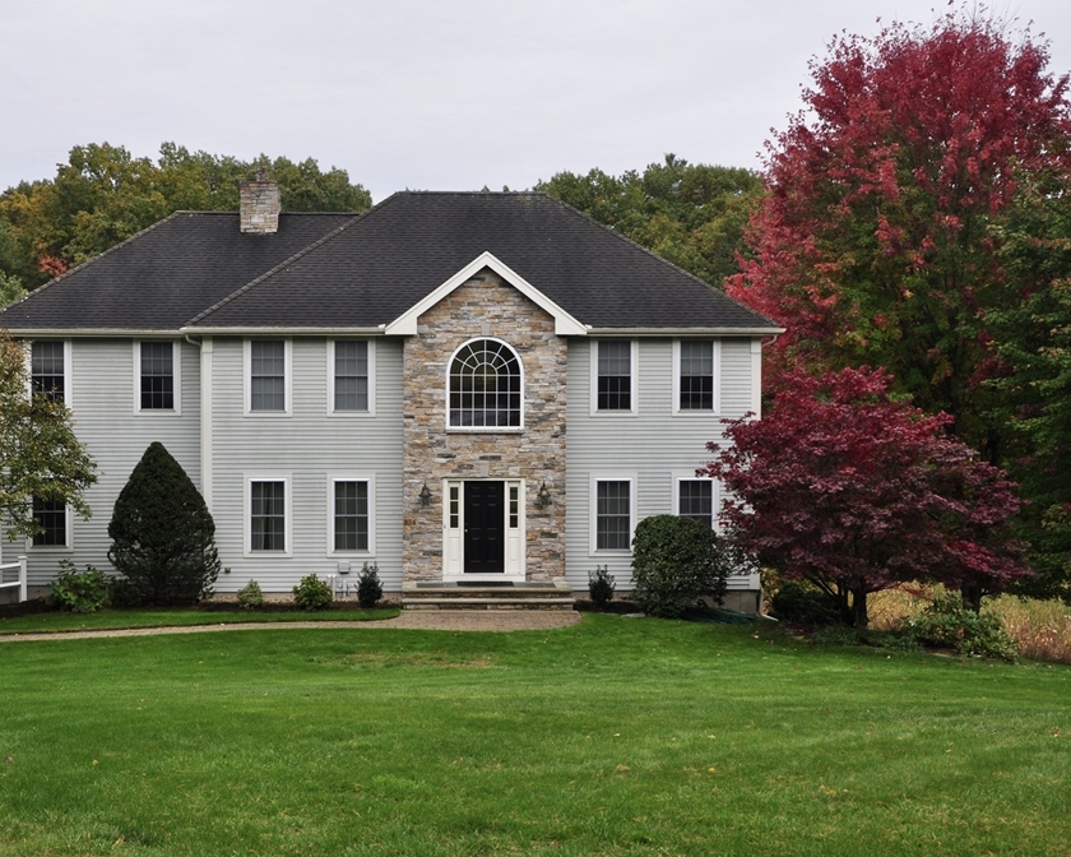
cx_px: 432
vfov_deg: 31.5
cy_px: 430
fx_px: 1521
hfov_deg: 38.6
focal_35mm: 48
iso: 280
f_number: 8
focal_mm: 28
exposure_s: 1/60
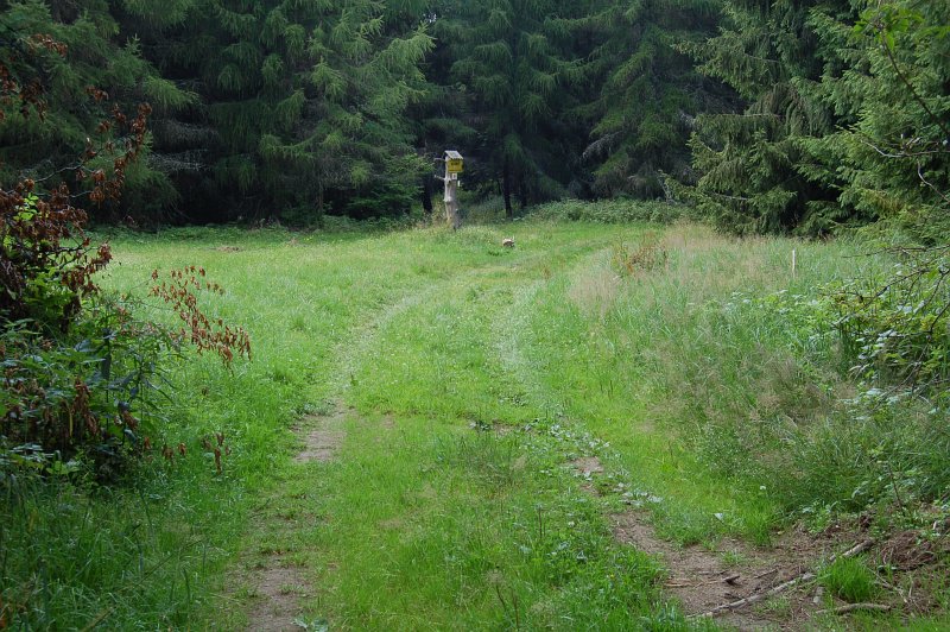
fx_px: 1186
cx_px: 475
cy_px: 316
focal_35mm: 45
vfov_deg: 29.8
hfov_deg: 43.6
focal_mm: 30
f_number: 9
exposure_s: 1/30
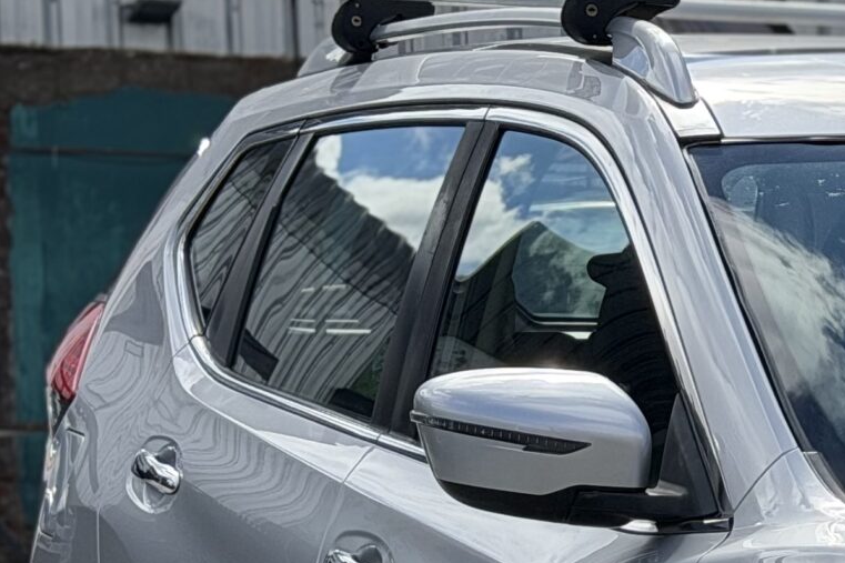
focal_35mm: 168
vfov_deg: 8.0
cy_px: 905
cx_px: 1295
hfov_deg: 11.7
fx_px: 3942
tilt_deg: -9.2
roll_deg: -0.4
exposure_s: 1/3534
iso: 80
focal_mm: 6.76
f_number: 1.78
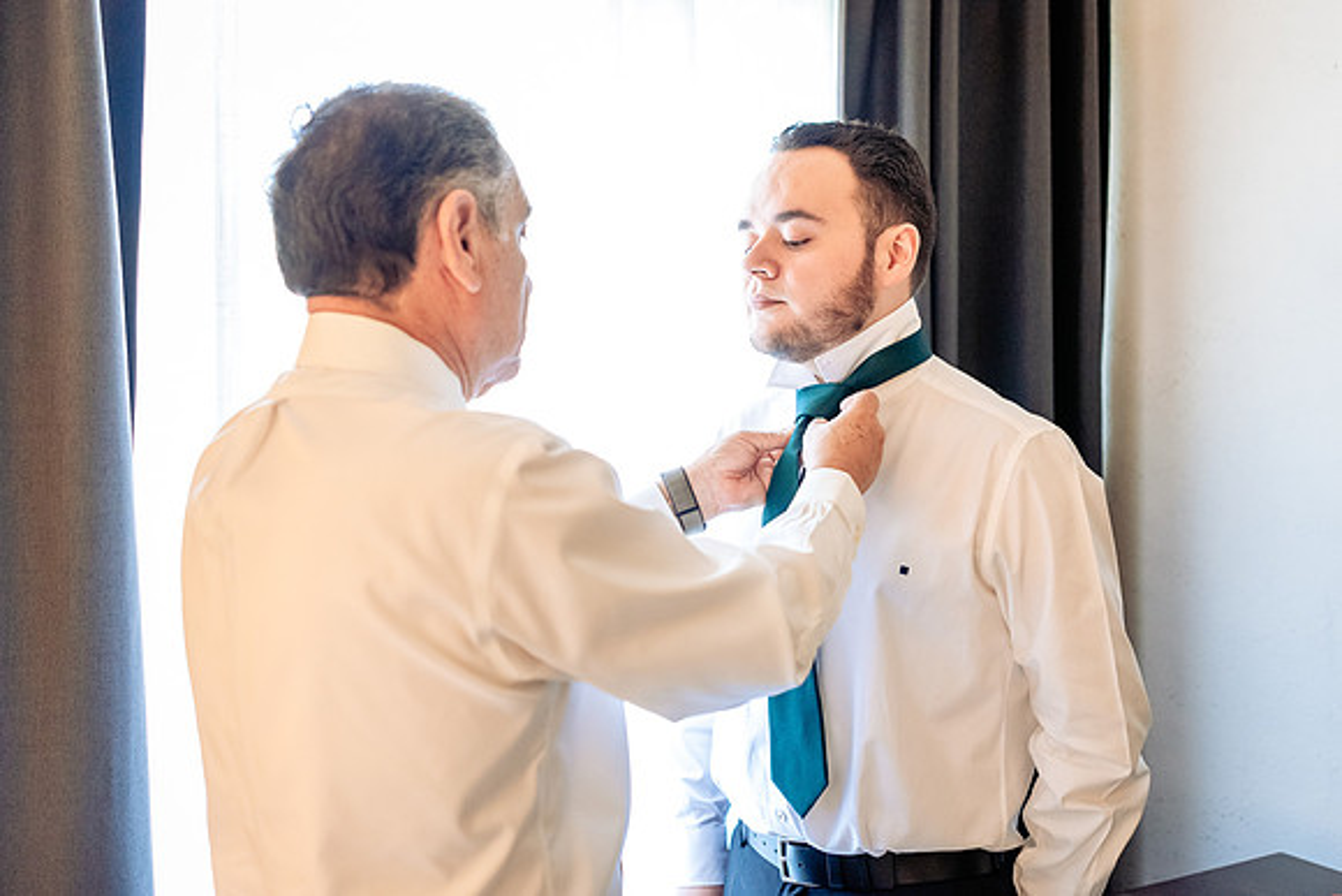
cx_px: 672
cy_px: 427
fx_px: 1392
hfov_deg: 51.5
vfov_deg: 35.7
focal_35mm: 37
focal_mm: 35
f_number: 2.5
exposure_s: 1/125
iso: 2500
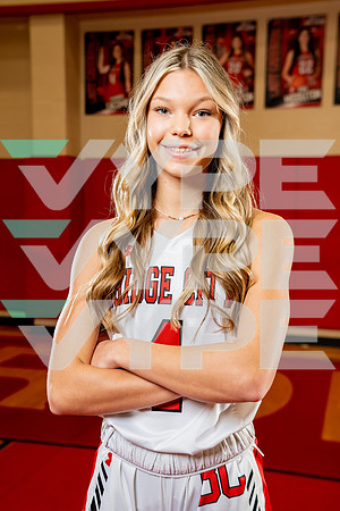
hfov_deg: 29.2
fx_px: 652
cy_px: 256
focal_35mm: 46
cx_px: 170
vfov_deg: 42.7
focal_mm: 46
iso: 500
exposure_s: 1/250
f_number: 4.5
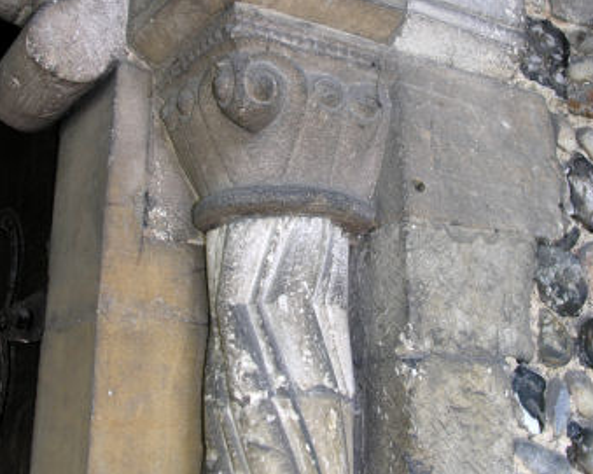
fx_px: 860
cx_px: 298
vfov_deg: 30.6
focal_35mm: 49
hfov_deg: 38.1
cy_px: 150
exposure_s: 1/28.6
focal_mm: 9.5
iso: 50
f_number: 2.8
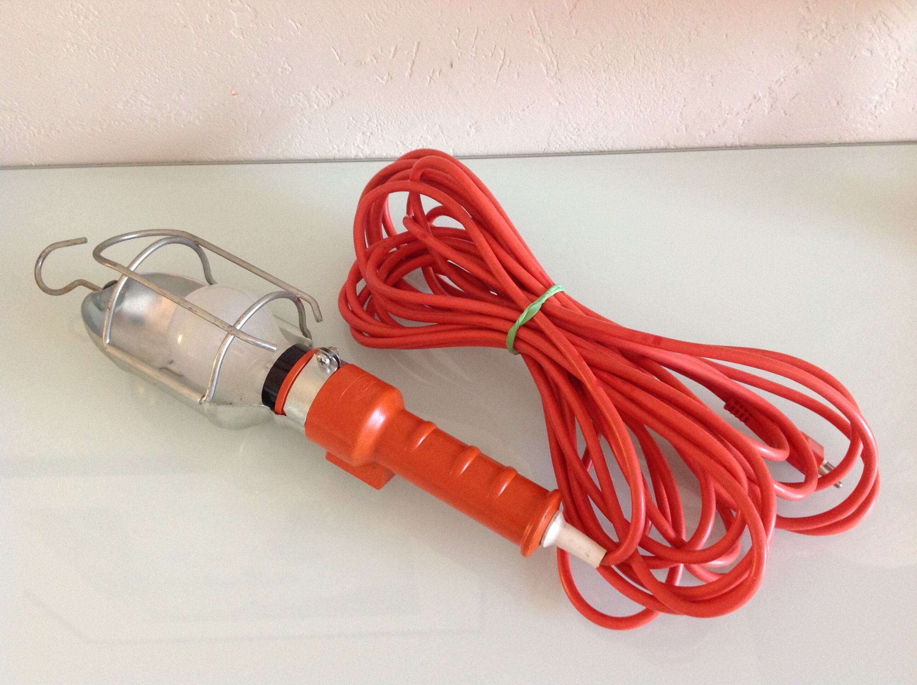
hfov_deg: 52.7
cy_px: 342
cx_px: 458
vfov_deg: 40.6
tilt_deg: -57.6
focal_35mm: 35
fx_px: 926
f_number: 2.4
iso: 200
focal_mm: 4.28
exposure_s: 1/15
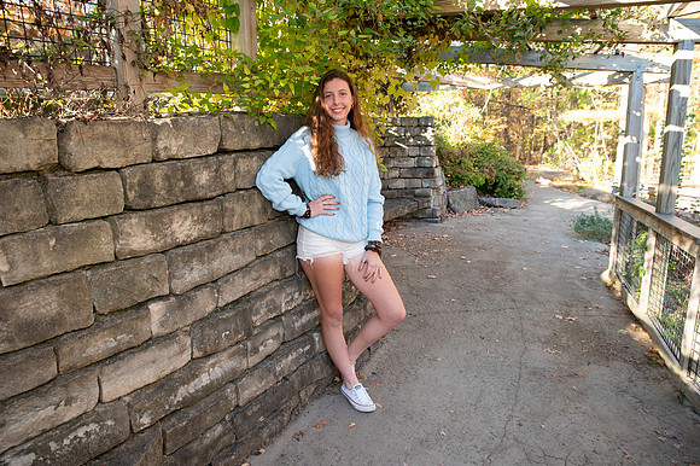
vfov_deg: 53.1
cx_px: 350
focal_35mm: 24
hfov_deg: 73.8
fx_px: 466
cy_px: 233
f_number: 4
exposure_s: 1/160
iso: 320
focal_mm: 24
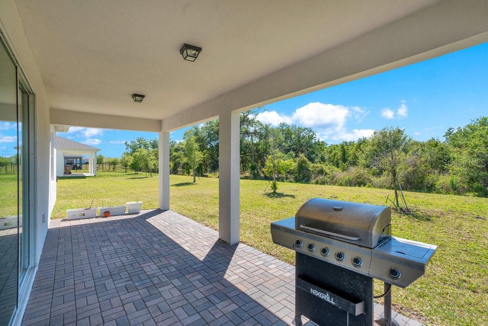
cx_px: 244
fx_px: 217
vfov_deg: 73.8
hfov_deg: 96.7
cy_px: 163
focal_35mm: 16
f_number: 8
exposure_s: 1/200
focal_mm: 16
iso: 100
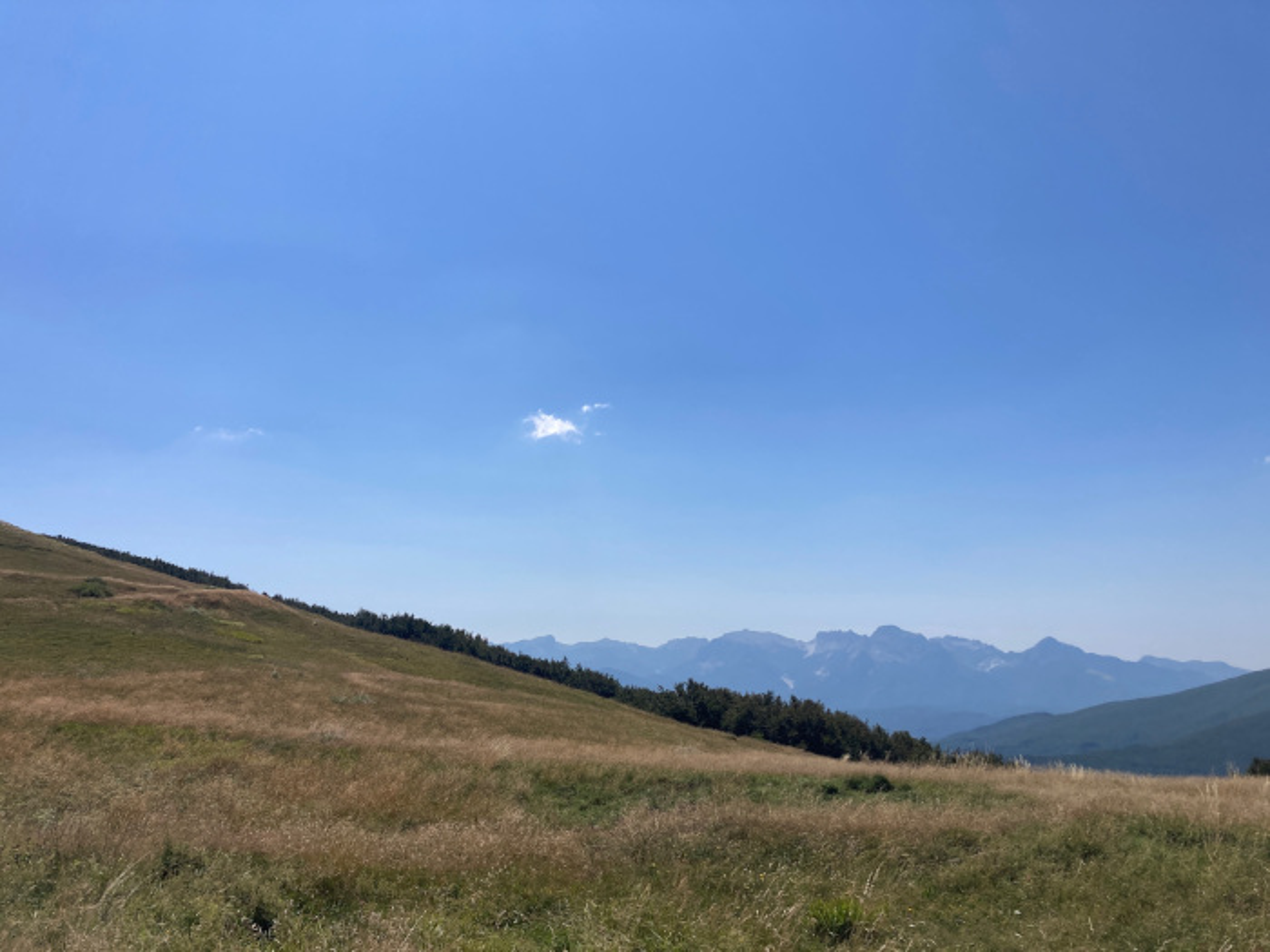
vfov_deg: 49.7
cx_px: 635
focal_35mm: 28
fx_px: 1027
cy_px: 476
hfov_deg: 63.4
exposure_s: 1/4425
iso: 20
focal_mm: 3.99
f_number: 1.8
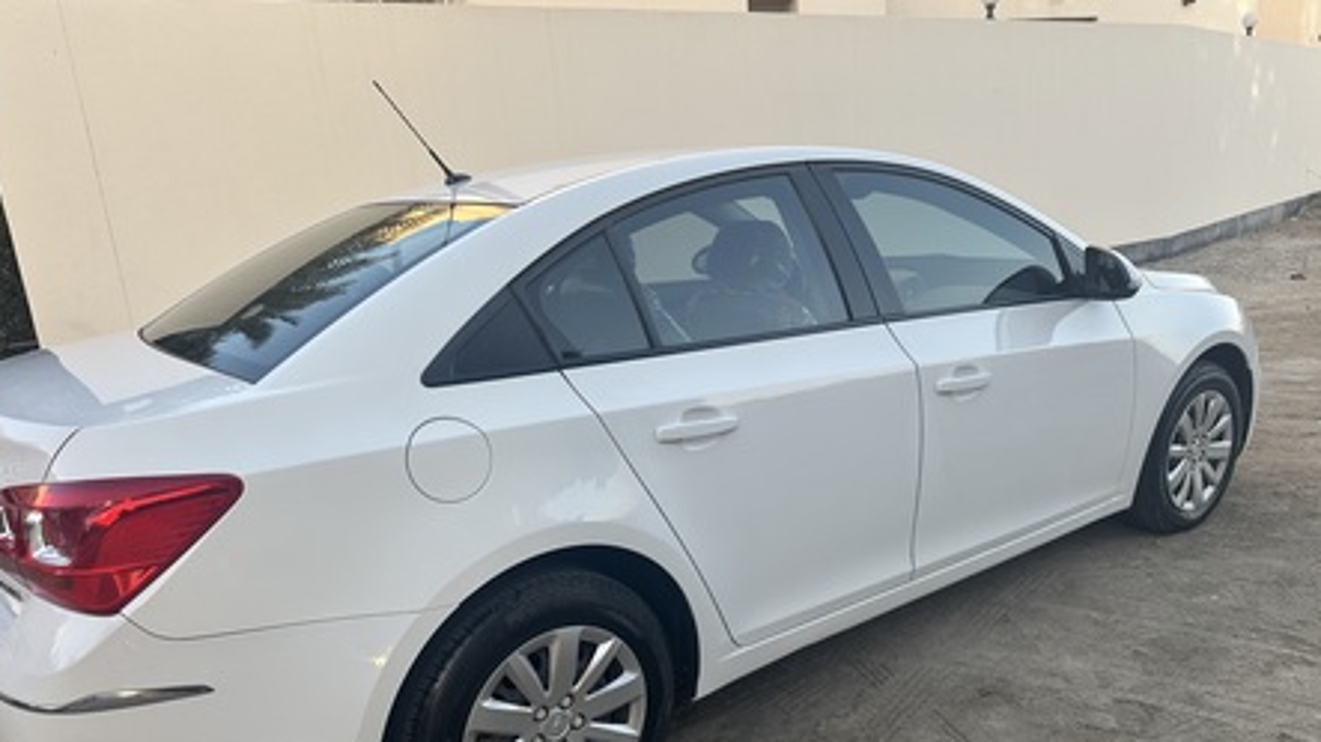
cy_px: 463
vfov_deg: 42.6
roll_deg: +4.2
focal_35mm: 27
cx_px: 649
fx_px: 946
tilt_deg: -16.9
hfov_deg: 69.9
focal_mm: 6.86
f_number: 1.78
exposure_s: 1/503
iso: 80
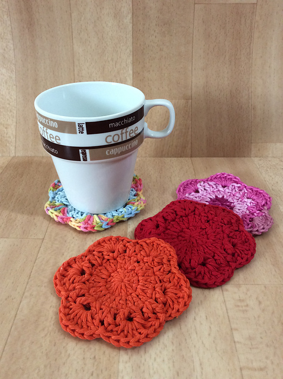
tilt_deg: -32.7
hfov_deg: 44.1
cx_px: 142
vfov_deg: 56.9
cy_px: 190
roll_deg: +1.5
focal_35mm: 32
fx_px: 350
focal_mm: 3.3
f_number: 2.4
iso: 100
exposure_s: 1/25
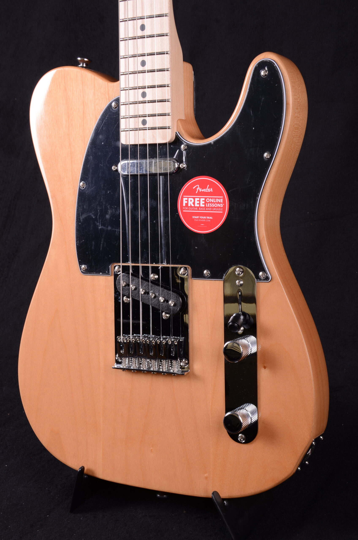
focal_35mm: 57
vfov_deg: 35.1
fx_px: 854
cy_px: 270
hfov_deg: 23.7
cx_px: 179
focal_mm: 38
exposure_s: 1/200
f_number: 13
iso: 200
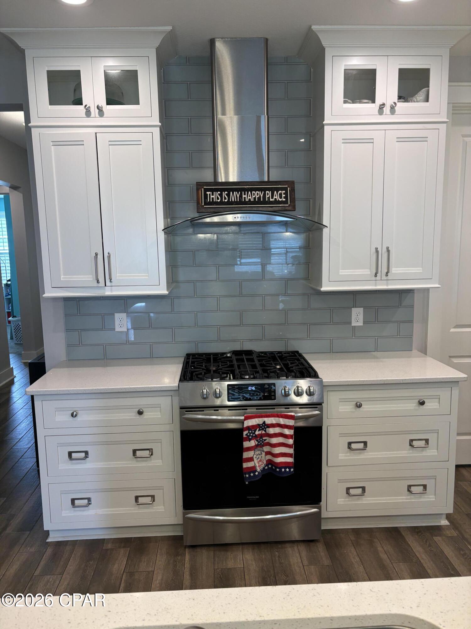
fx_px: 472
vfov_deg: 67.3
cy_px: 314
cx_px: 236
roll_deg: +0.0
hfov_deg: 53.1
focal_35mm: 26
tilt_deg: -8.3
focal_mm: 5.96
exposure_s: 1/120
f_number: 1.6
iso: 100
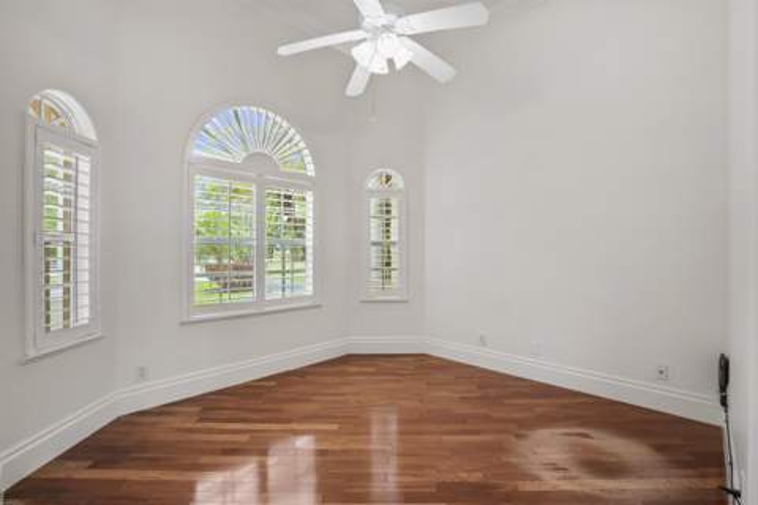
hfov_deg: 96.7
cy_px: 252
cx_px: 379
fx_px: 337
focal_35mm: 16
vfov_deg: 73.7
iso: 160
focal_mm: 16
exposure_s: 1/4
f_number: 9
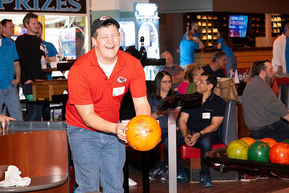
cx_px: 144
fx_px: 691
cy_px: 96
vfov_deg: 15.9
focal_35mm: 86
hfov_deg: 23.6
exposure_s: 1/100
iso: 2000
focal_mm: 86
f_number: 5.6
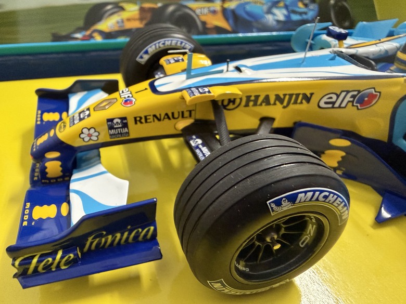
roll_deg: +1.0
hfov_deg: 71.6
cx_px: 203
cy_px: 152
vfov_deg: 56.8
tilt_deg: -26.8
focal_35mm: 24
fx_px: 281
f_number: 2.2
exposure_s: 1/60
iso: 640
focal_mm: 2.22
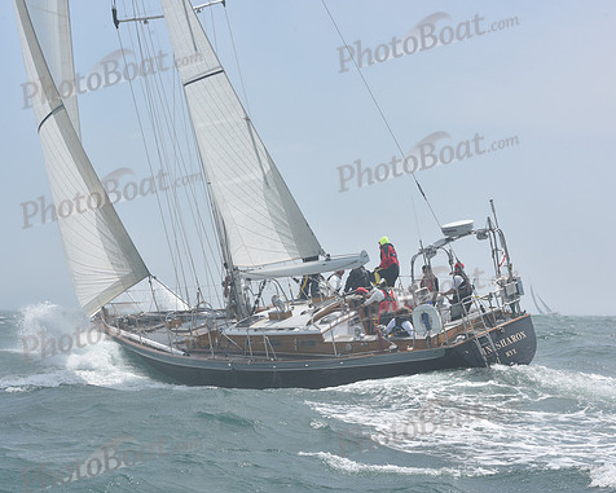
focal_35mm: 80
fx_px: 1459
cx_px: 270
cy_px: 244
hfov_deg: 23.8
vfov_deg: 19.2
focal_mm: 70
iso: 320
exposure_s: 1/800
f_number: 11
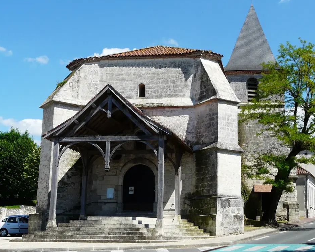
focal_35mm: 56
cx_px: 196
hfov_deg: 33.4
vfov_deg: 27.1
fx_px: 522
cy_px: 122
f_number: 5.6
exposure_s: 1/500
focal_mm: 6.8
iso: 100
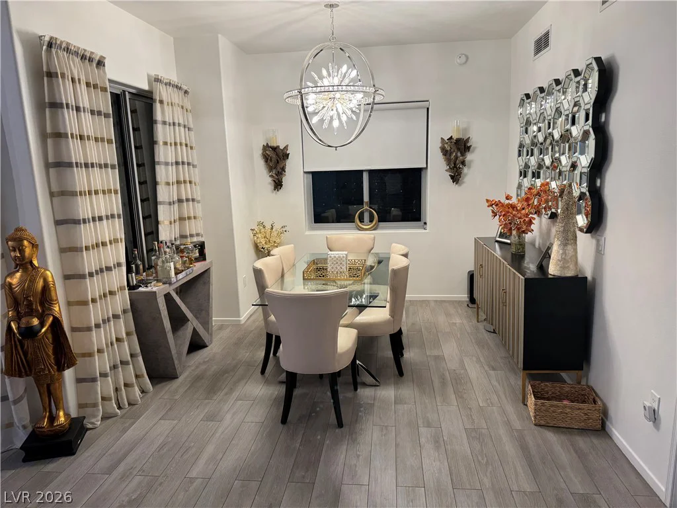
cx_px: 338
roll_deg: +3.0
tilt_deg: -10.0
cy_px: 254
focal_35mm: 24
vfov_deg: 56.8
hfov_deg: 71.6
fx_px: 469
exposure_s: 1/120
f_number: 1.78
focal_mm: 6.76
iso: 100
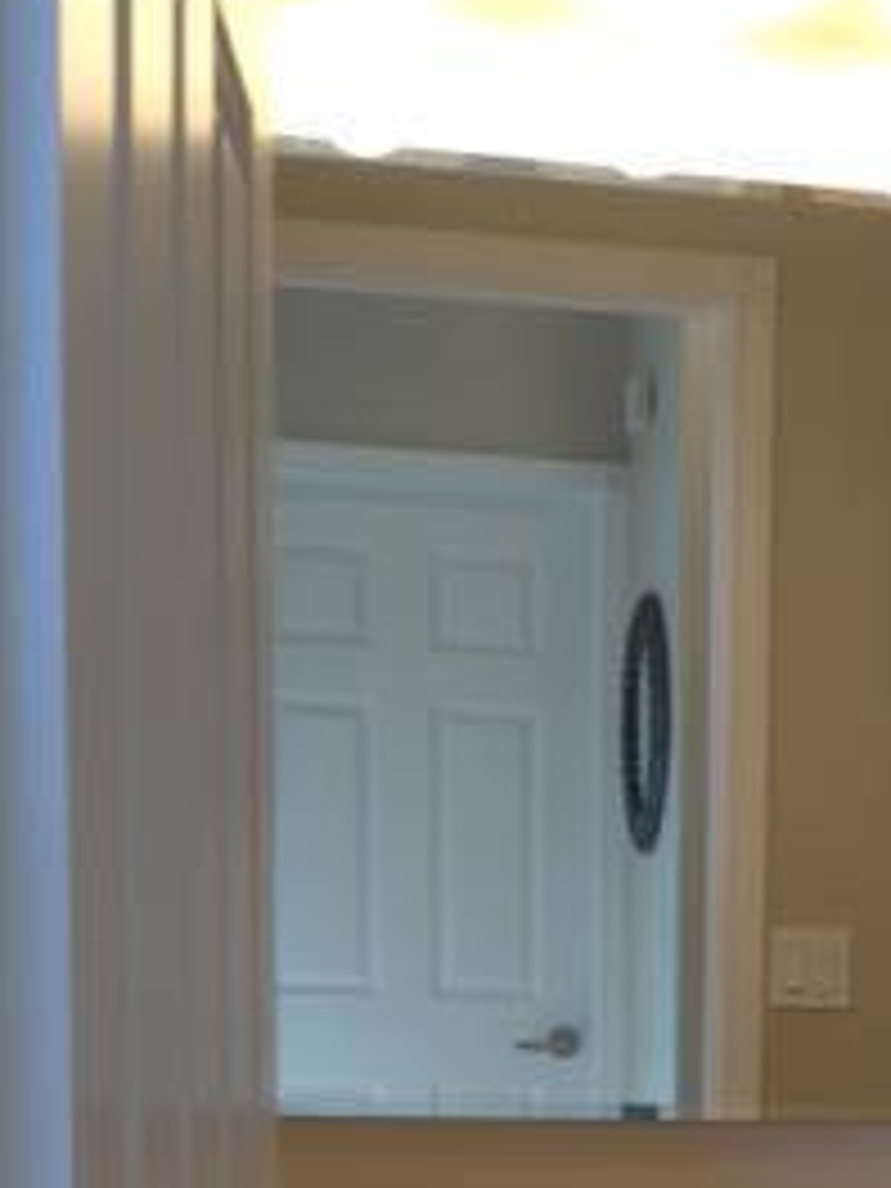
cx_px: 932
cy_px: 1228
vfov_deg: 22.0
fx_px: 2917
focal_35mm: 85
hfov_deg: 16.9
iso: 50
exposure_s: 1/30
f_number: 2.4
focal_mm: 4.28
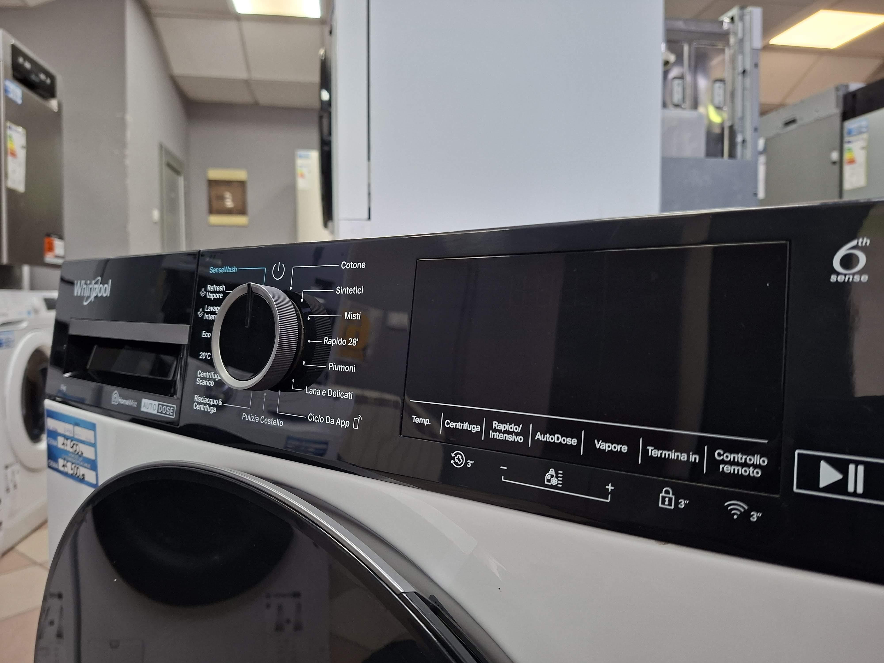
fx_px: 587
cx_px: 442
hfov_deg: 73.9
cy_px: 332
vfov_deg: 58.9
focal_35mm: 23
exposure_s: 1/60
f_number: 1.8
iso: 160
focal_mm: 5.54
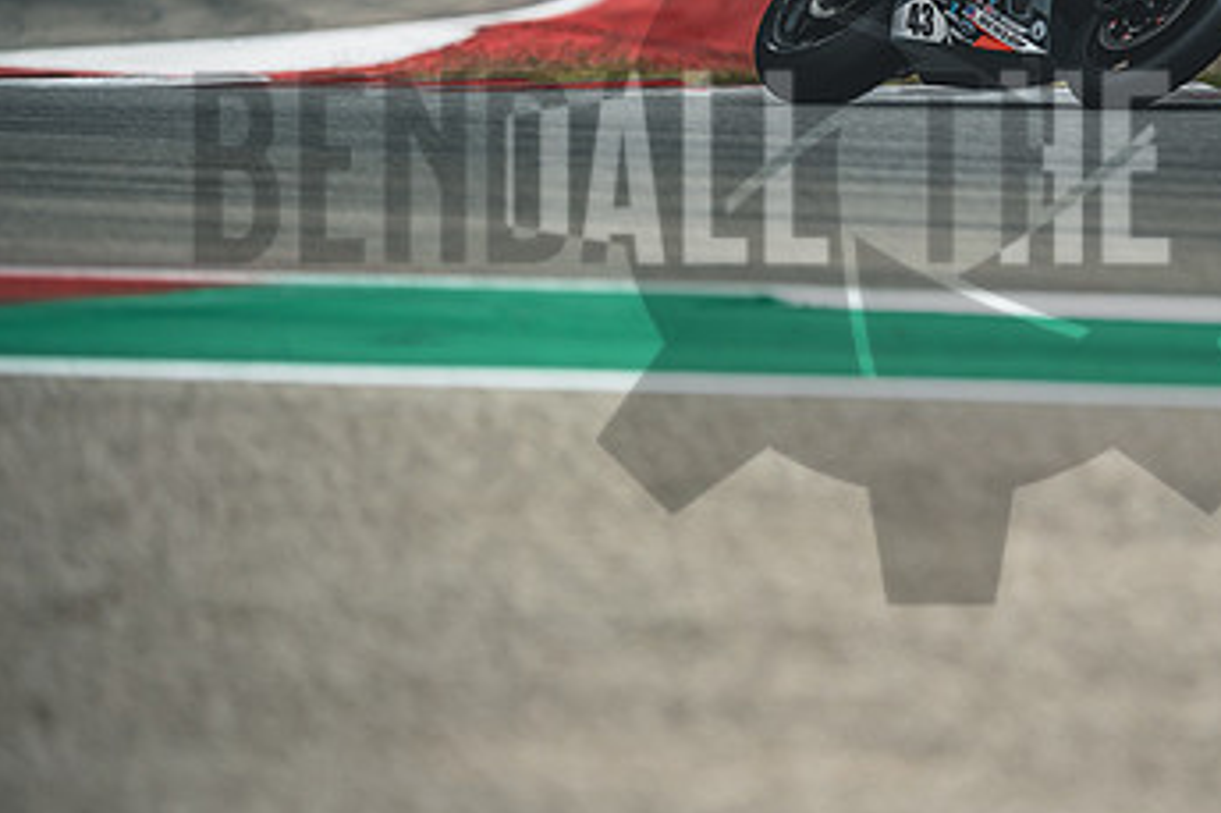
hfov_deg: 4.1
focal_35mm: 506
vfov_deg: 2.7
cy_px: 172
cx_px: 941
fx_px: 17153
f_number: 2
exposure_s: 1/1600
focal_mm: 200
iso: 200
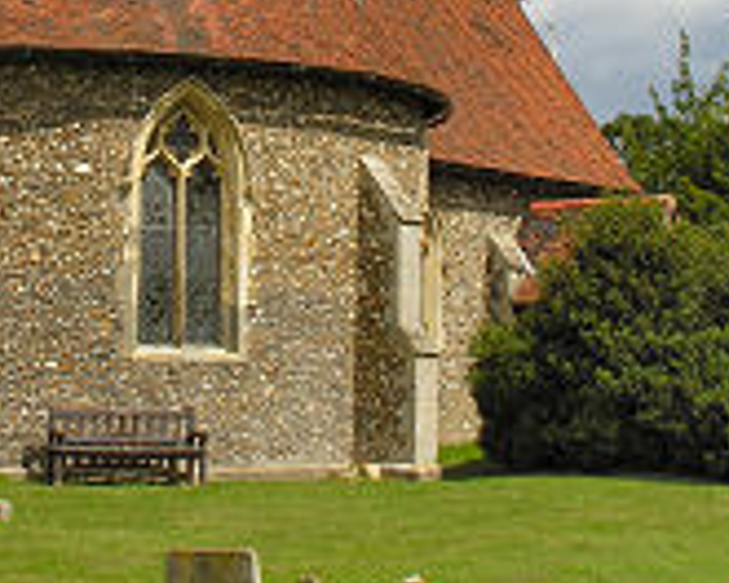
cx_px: 256
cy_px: 55
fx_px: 2050
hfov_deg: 20.1
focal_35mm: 95
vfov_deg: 16.0
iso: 50
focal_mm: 8.9
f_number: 6.3
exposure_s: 1/210
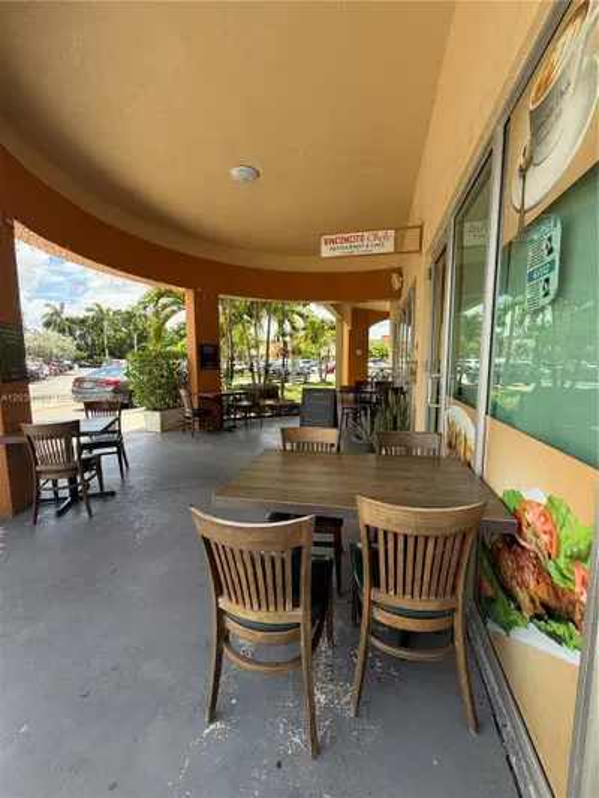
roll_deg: +0.3
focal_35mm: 14
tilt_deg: -7.8
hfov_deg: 85.7
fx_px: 323
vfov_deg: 102.1
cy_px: 399
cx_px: 300
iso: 50
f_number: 2.2
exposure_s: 1/310
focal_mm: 2.22
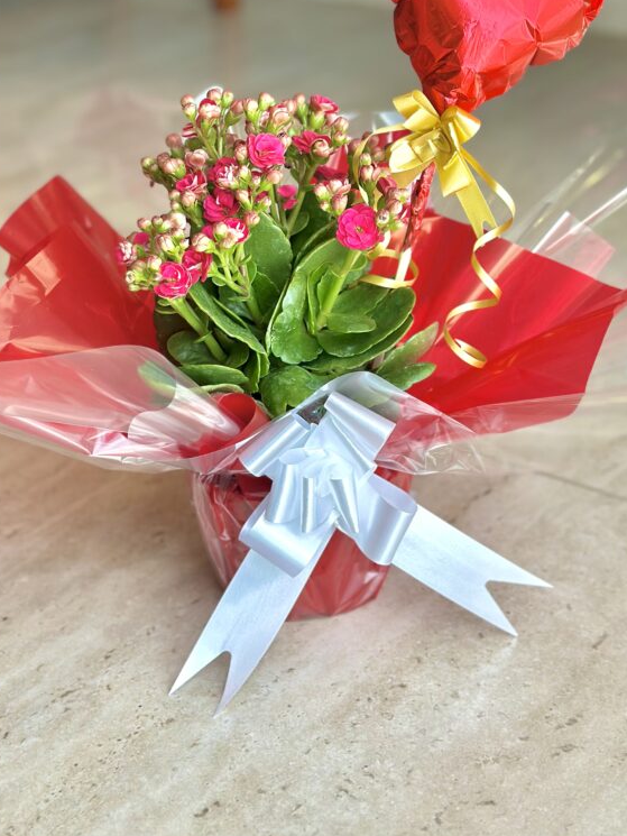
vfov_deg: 29.2
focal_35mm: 66
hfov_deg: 22.3
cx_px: 306
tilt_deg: -22.0
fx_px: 1593
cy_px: 272
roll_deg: +0.4
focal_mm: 6.86
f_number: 1.78
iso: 80
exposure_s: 1/439
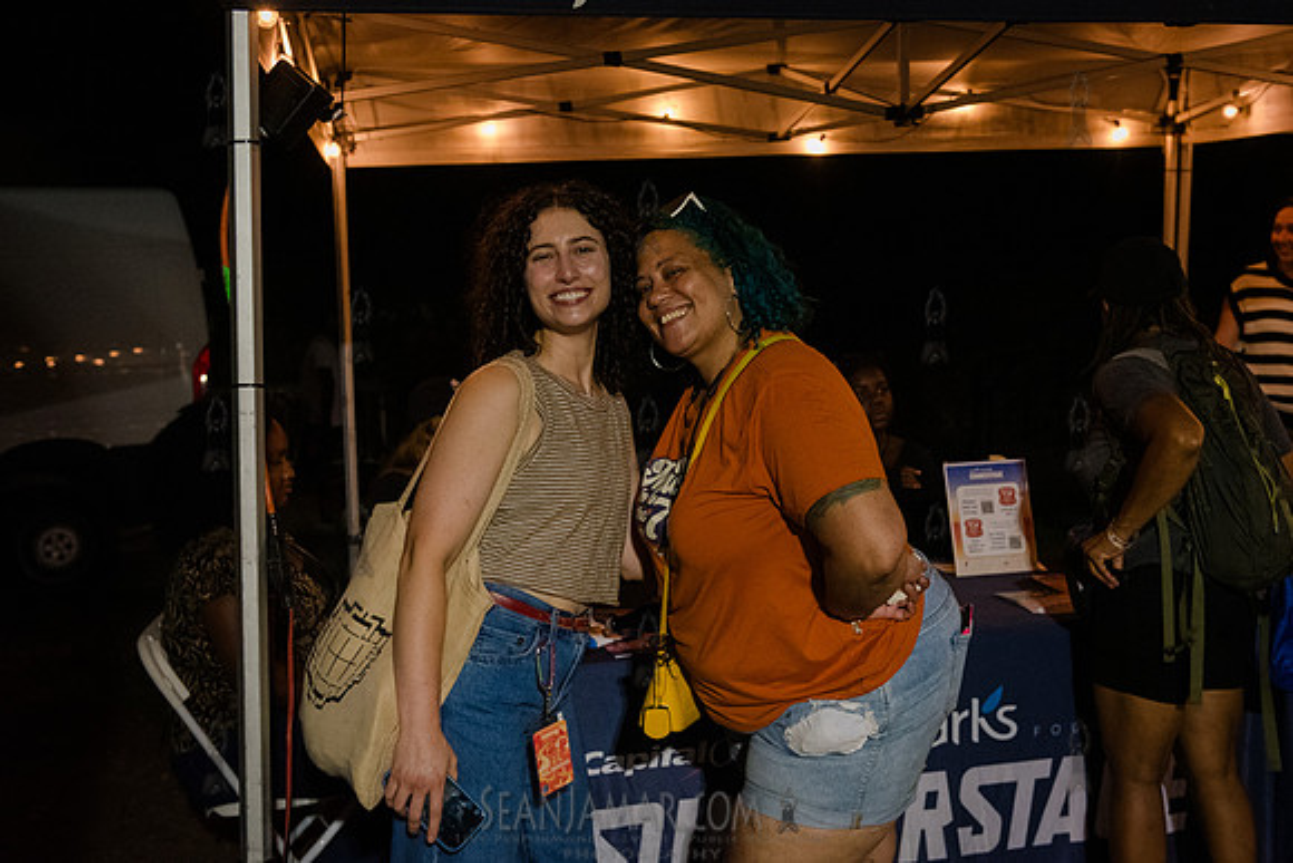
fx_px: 1511
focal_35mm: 42
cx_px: 701
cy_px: 405
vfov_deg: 31.8
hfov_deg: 46.3
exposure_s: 1/200
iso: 6400
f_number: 3.5
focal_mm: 38
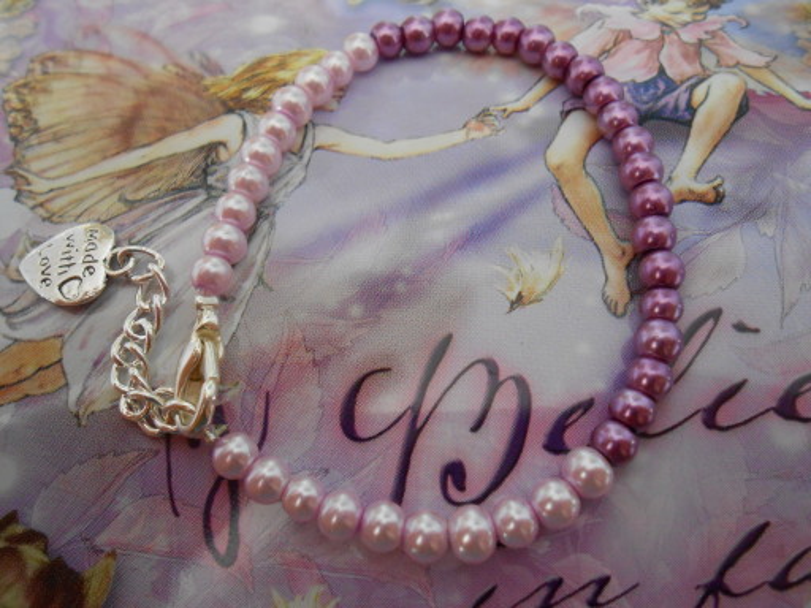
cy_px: 304
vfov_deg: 46.8
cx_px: 406
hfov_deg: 60.0
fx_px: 703
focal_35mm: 30
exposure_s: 1/20
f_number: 3.8
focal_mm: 5.3
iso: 400
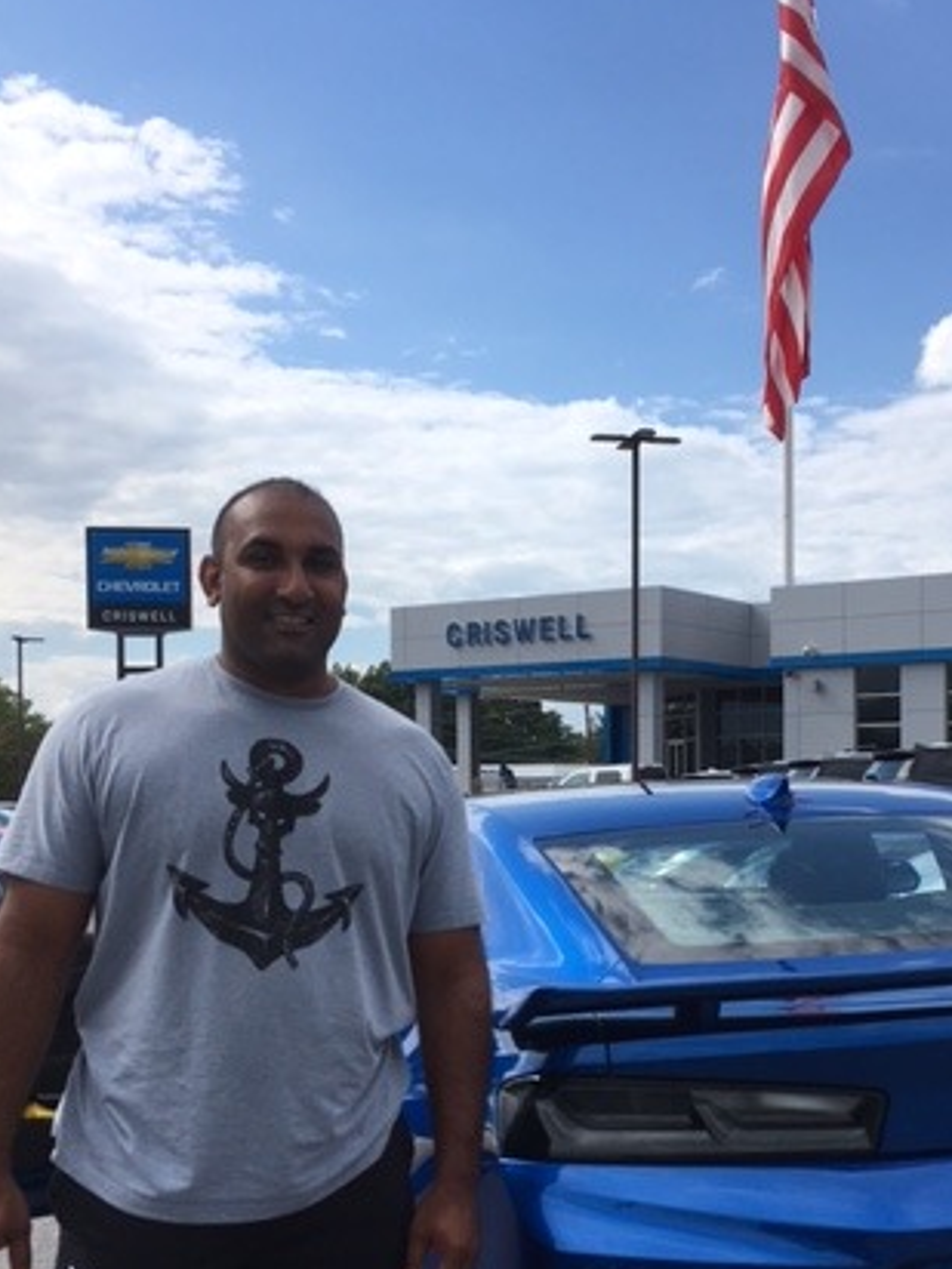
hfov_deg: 32.0
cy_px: 810
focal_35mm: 45
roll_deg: -0.6
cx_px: 619
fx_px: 1650
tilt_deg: -1.8
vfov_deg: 41.7
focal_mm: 4.15
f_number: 2.2
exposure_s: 1/1748
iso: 25
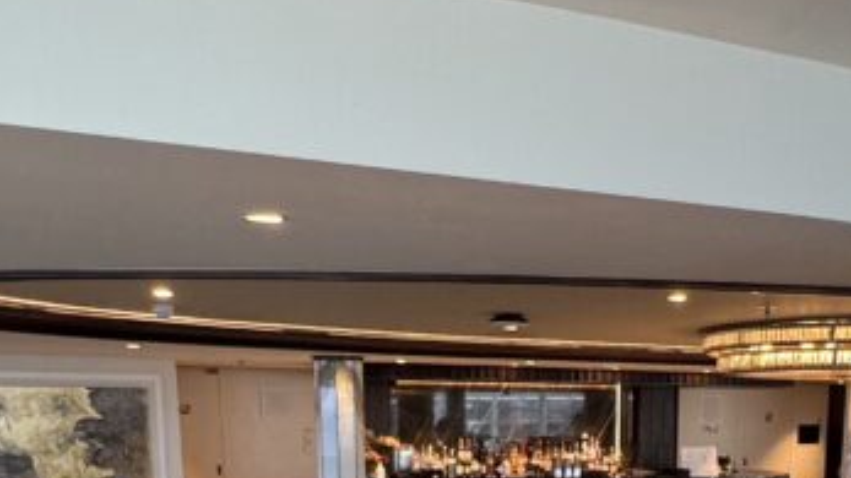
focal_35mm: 45
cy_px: 593
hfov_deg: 44.8
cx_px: 569
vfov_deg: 23.8
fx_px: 1015
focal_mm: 2.22
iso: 160
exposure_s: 1/84
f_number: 2.2
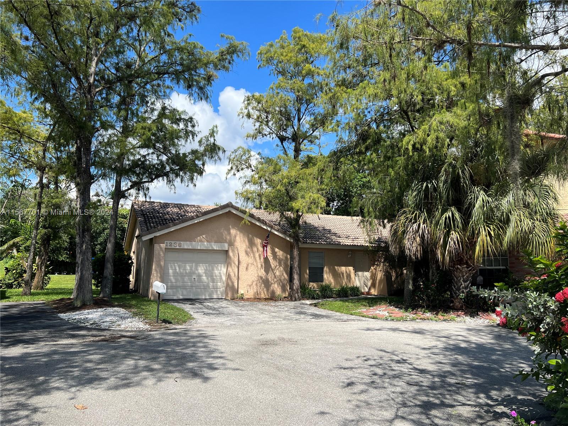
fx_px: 427
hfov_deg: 67.3
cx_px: 284
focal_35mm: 26
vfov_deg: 53.1
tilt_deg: +5.6
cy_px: 213
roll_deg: -0.4
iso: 50
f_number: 1.5
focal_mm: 5.7
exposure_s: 1/2762
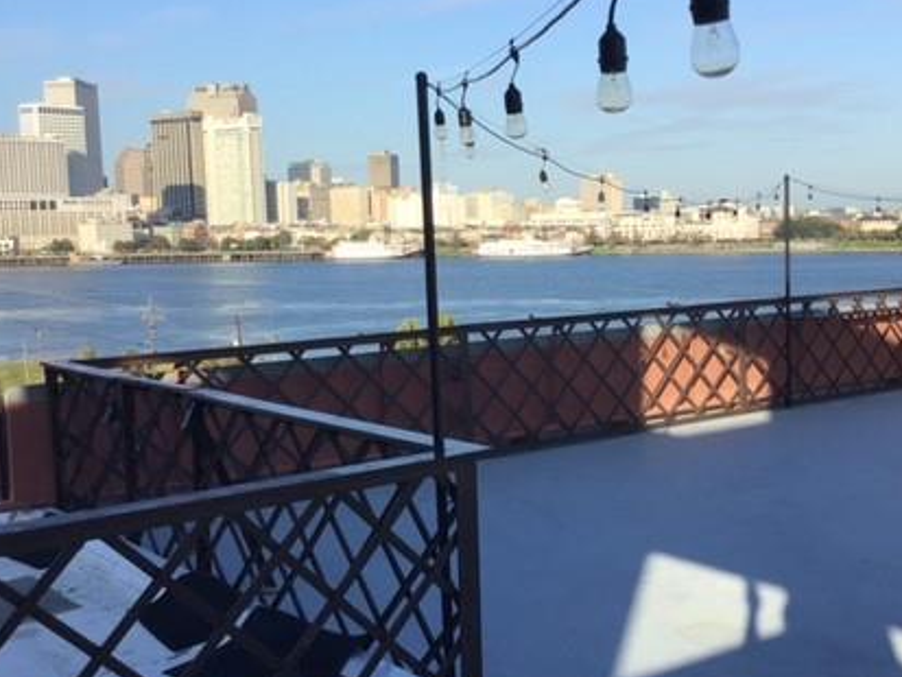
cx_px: 489
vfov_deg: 30.2
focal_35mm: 48
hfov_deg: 39.6
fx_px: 1251
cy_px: 395
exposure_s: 1/970
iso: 25
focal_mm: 3.3
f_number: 2.4
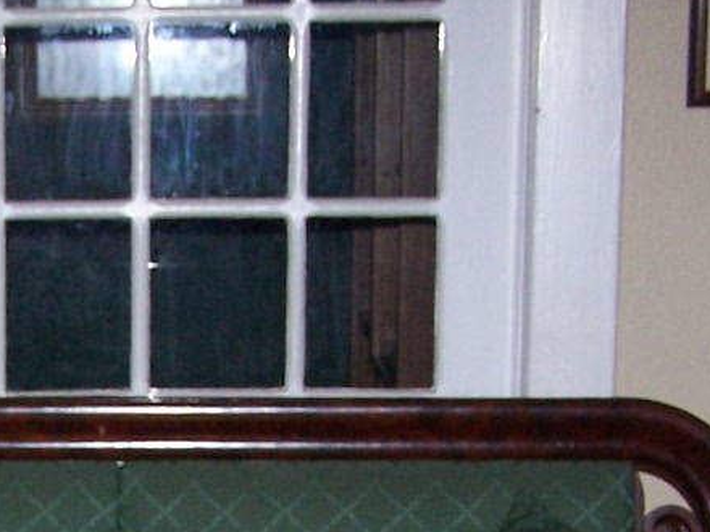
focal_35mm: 134
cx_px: -71
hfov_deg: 14.4
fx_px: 2748
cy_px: 725
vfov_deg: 10.8
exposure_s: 1/60
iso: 140
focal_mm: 6.3
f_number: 2.8
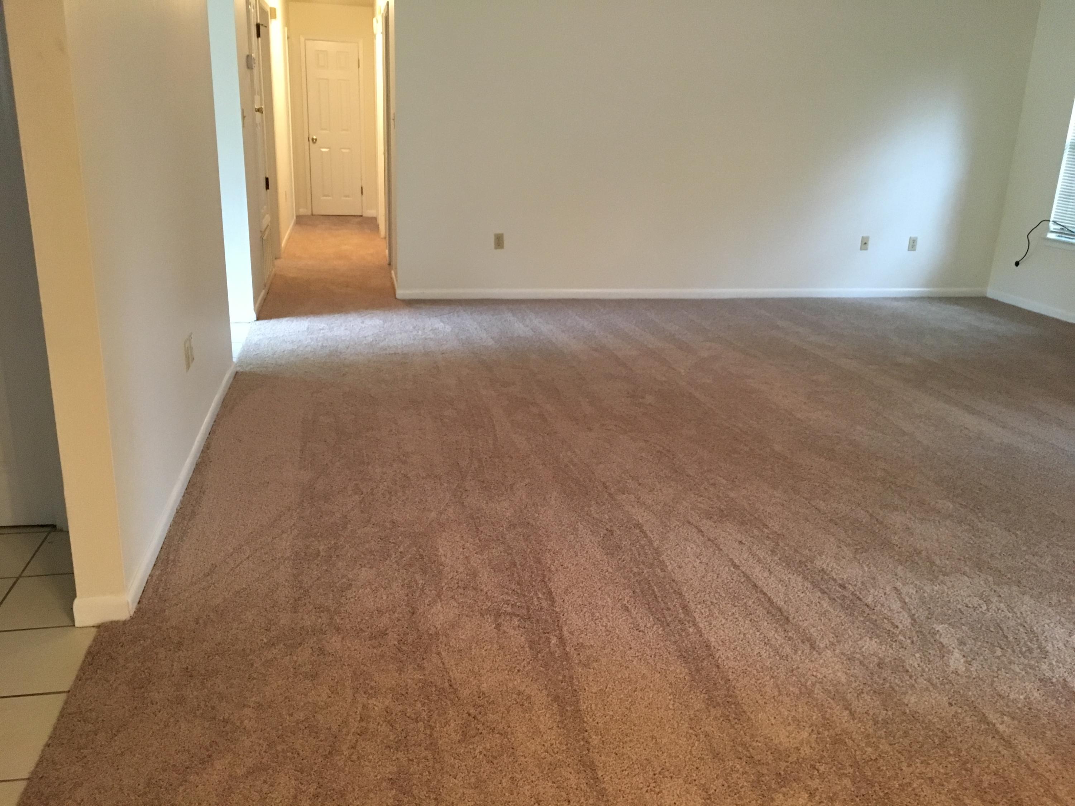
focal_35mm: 29
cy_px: 403
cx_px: 538
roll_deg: +0.8
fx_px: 901
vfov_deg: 48.2
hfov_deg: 61.7
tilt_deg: -16.3
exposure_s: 1/30
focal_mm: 4.15
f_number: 2.2
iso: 200
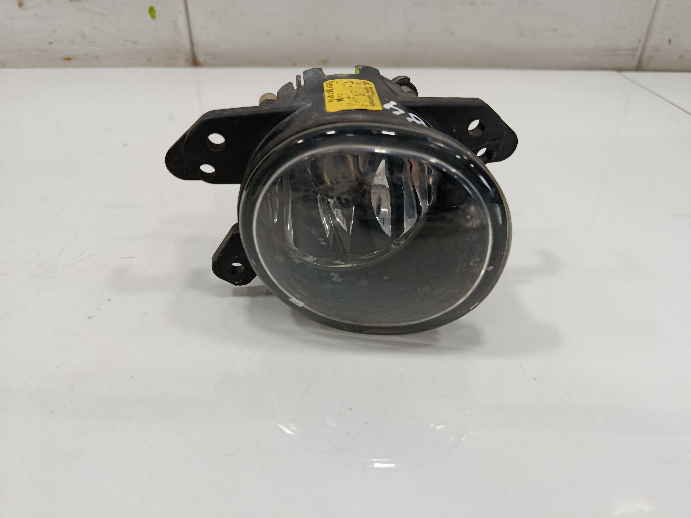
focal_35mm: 24
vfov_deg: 56.8
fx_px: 479
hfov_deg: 71.6
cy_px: 259
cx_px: 346
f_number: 1.7
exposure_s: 1/100
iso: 988
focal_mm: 5.24
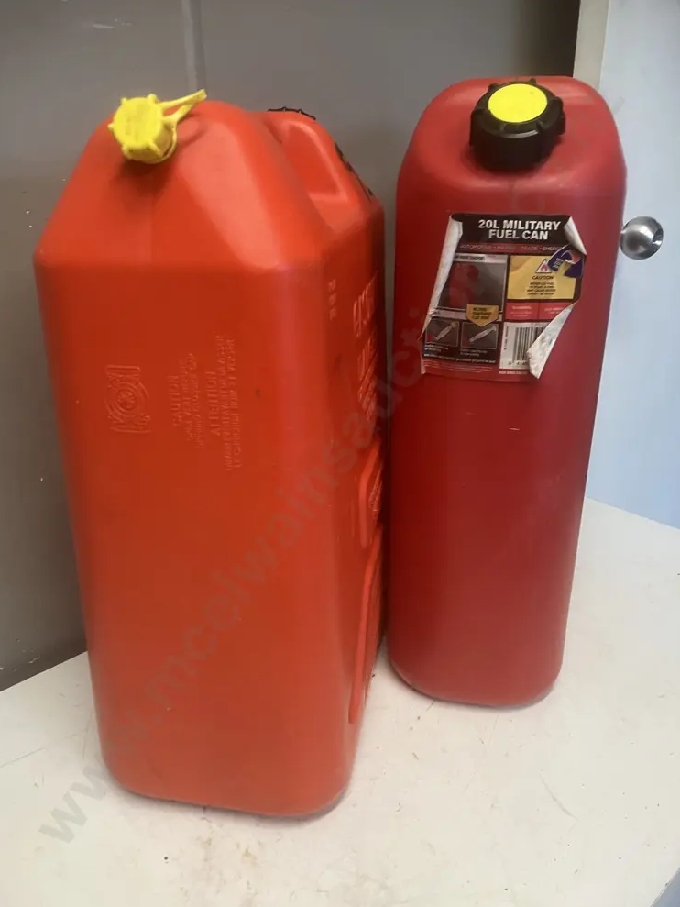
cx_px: 331
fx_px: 759
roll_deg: +0.6
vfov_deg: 61.6
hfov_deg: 48.2
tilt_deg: -23.0
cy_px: 466
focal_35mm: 29
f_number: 1.8
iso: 80
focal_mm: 3.99
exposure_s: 1/50
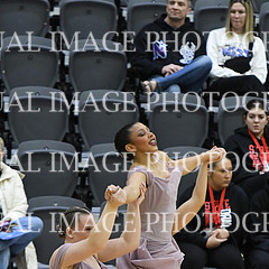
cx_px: 137
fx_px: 4194
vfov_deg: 3.7
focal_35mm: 477
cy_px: 313
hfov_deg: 3.7
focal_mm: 155
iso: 4000
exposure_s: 1/400
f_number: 3.5
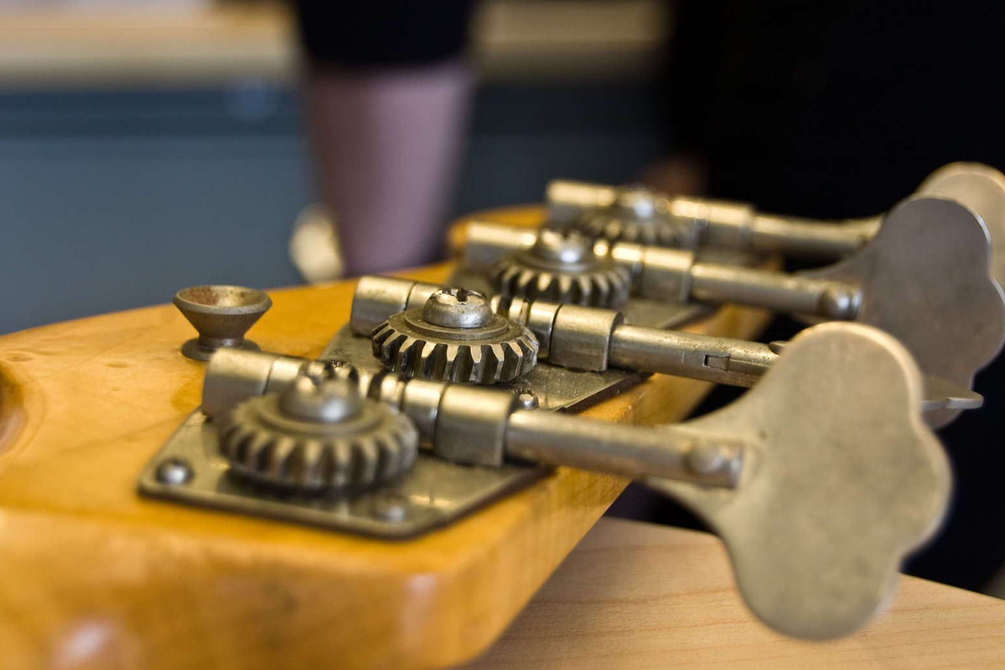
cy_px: 329
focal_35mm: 71
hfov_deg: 28.5
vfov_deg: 19.2
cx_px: 513
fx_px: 1982
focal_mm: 46
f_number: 5.6
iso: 400
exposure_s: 1/40
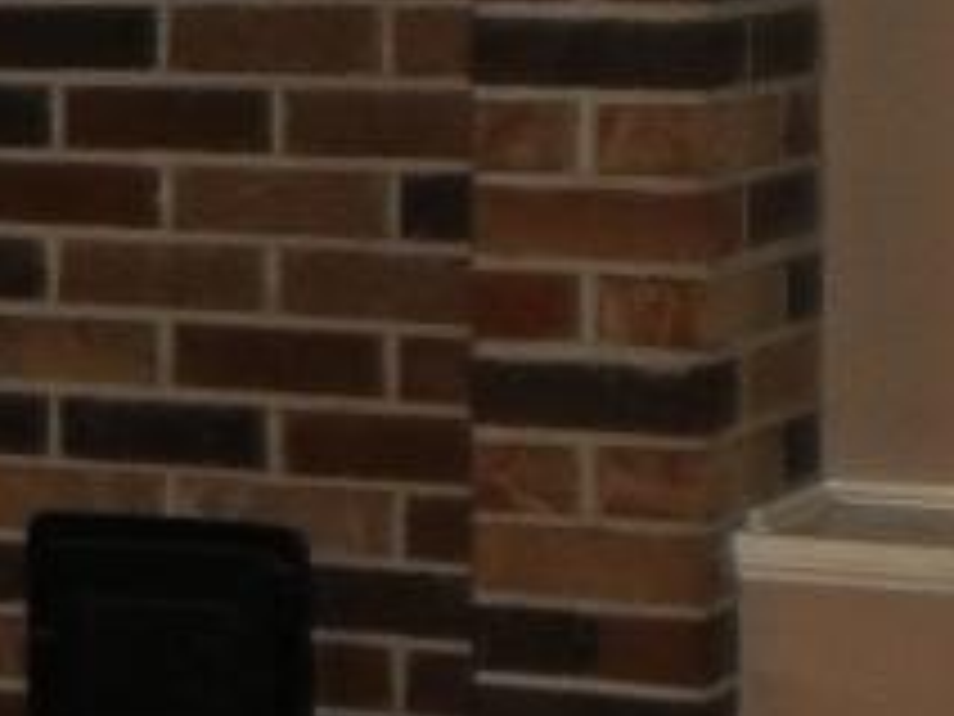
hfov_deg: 10.4
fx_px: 4795
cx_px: -986
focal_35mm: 174
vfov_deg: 8.5
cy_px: 167
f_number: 3.1
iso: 125
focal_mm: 6.3
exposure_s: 1/30
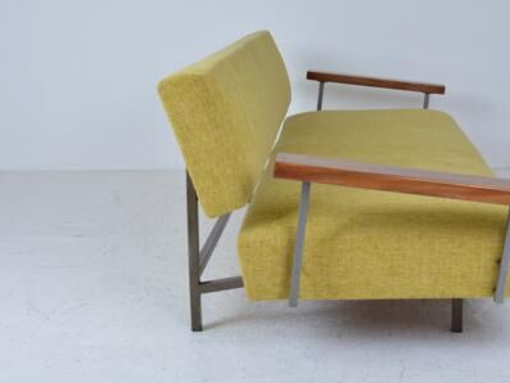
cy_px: 194
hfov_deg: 31.6
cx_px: 312
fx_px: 899
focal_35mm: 61
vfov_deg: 24.0
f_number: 10
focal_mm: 28
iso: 400
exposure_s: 1/125
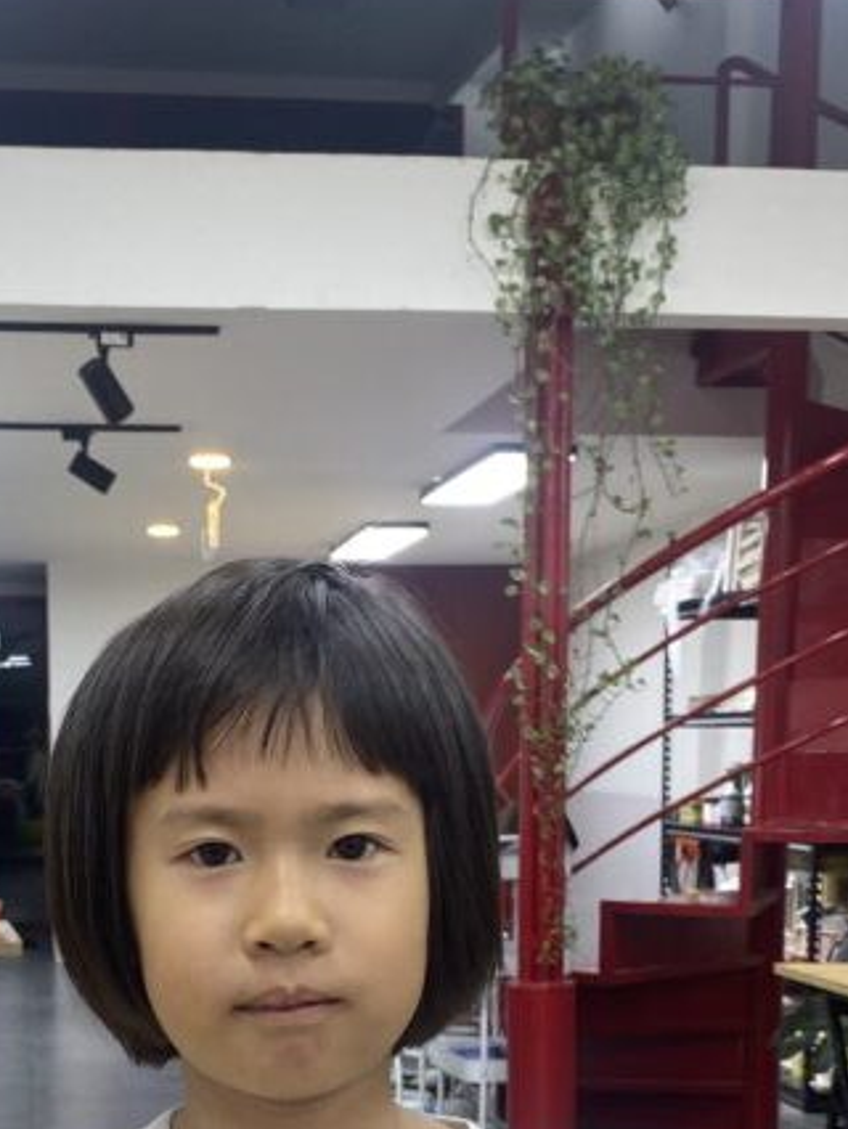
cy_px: 994
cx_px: 252
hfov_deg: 23.9
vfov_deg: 30.4
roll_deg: +0.8
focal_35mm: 61
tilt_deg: -6.0
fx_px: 1990
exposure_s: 1/100
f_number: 1.8
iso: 64
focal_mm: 4.25
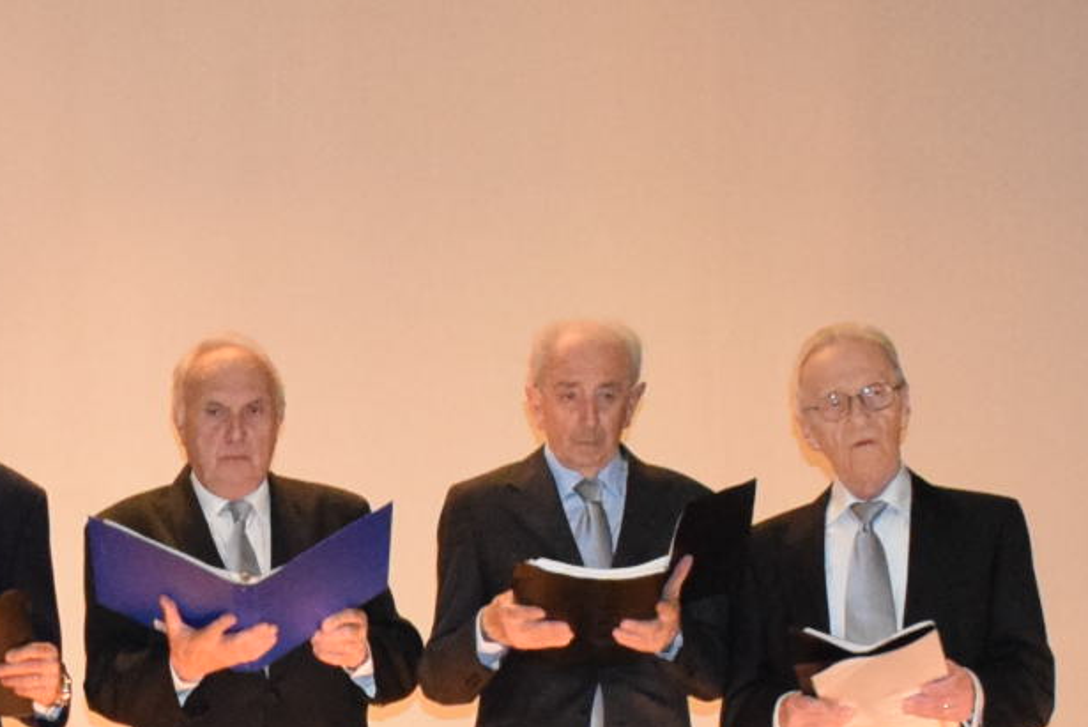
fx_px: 4415
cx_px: -39
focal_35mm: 146
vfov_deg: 9.2
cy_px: 962
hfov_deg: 13.8
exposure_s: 1/60
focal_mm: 20
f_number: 3.8
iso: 3200
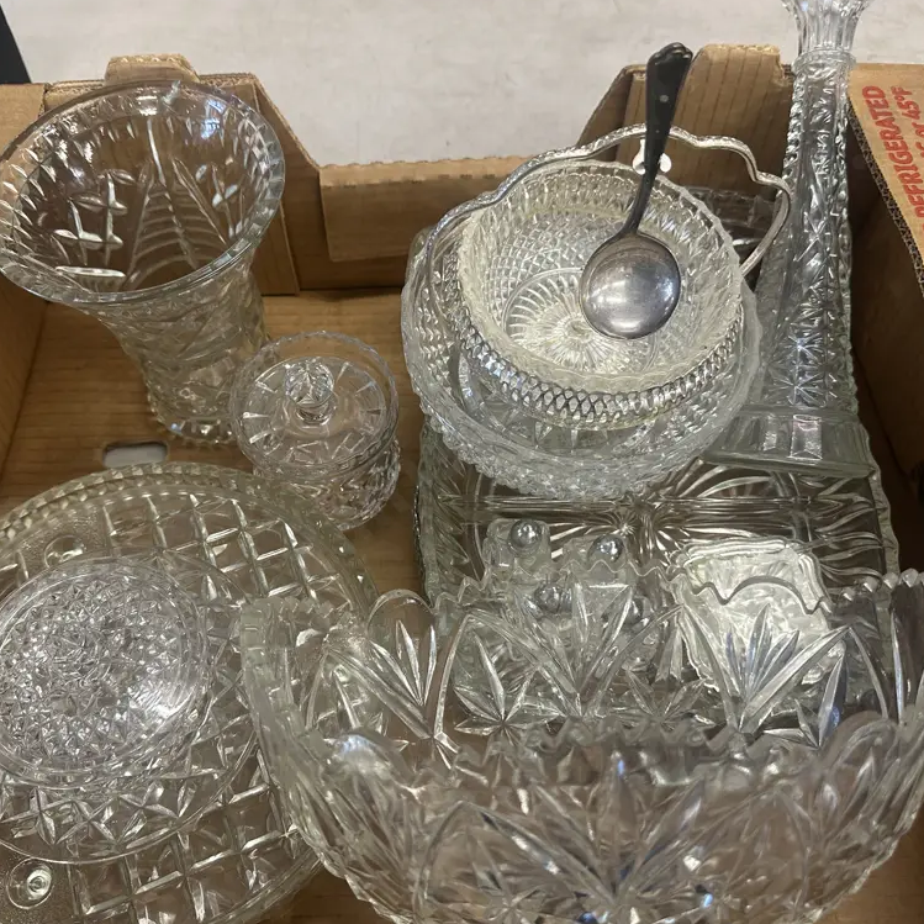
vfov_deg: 55.6
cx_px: 428
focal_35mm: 29
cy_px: 465
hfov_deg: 55.6
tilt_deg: -59.6
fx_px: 876
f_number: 1.78
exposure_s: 1/50
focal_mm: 6.86
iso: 160
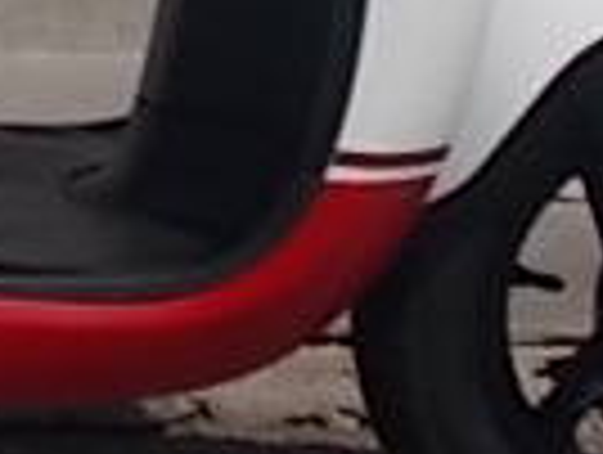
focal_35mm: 210
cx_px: -320
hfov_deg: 9.1
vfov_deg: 6.9
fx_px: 3665
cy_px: -337
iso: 80
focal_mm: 7.9
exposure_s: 1/200
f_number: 10.6
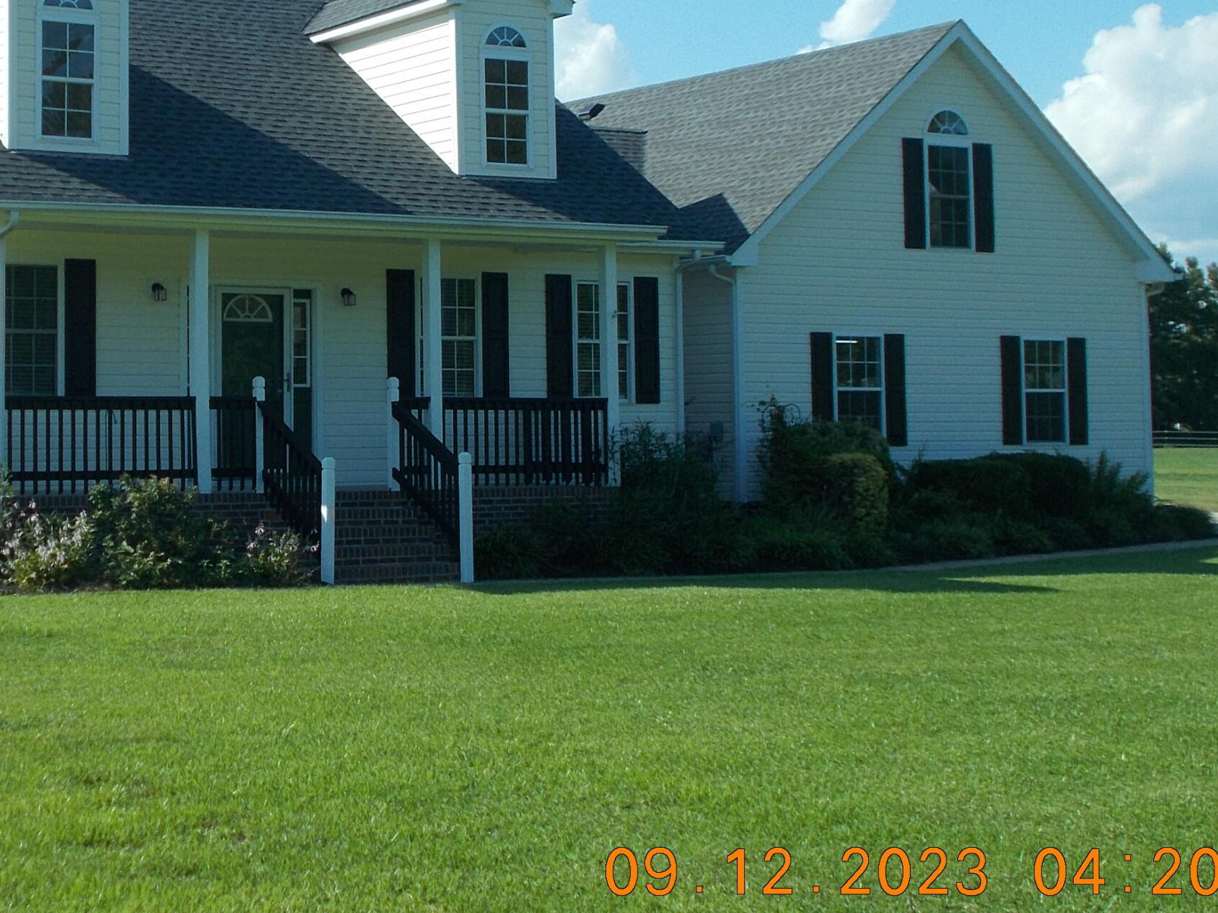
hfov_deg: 27.6
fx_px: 2428
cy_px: 253
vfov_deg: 21.2
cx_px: 256
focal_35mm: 69
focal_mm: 6.9
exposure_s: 1/100
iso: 80
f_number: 9.8
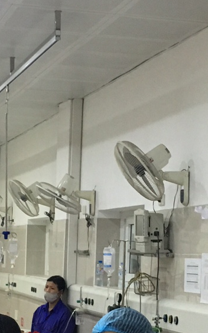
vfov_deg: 18.8
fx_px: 997
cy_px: 245
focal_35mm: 110
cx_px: 121
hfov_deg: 11.9
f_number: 2.2
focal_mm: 4.15
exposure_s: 1/33
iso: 160
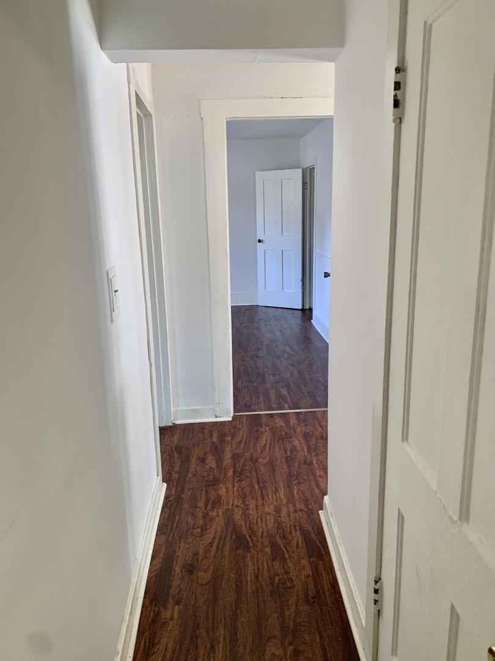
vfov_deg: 67.3
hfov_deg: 53.1
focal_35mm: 26
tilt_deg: -11.4
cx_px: 248
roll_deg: +1.6
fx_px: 496
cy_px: 330
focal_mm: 4.25
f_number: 1.8
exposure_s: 1/60
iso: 100
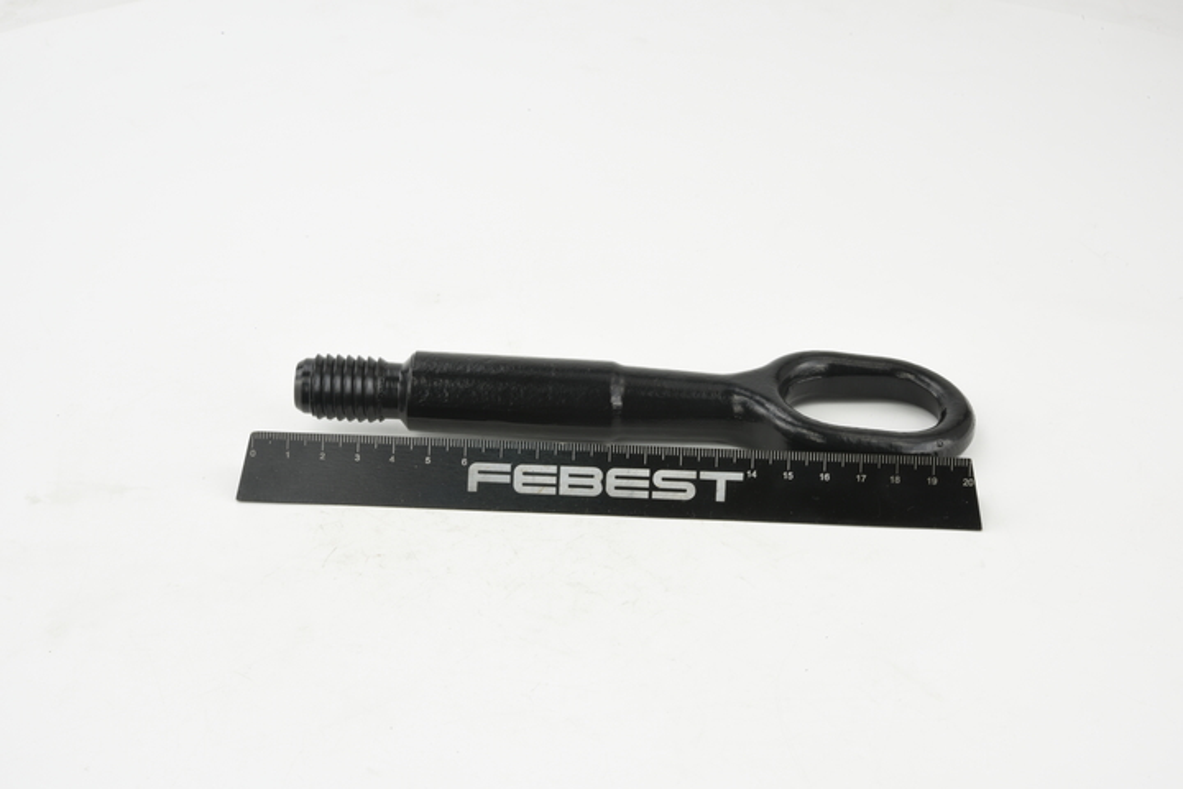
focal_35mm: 60
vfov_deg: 22.6
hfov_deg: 33.4
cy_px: 394
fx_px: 1972
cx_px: 592
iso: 100
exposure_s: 1/2.5
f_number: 36
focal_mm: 60
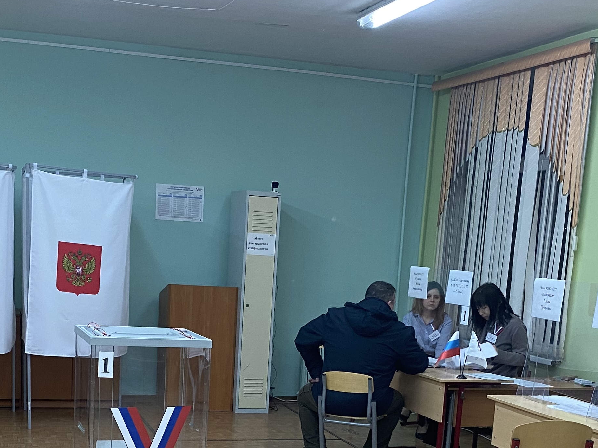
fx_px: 985
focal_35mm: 57
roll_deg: -3.0
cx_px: 258
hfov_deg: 33.7
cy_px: 461
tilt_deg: -11.7
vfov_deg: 24.4
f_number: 1.8
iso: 80
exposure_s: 1/50
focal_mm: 4.25
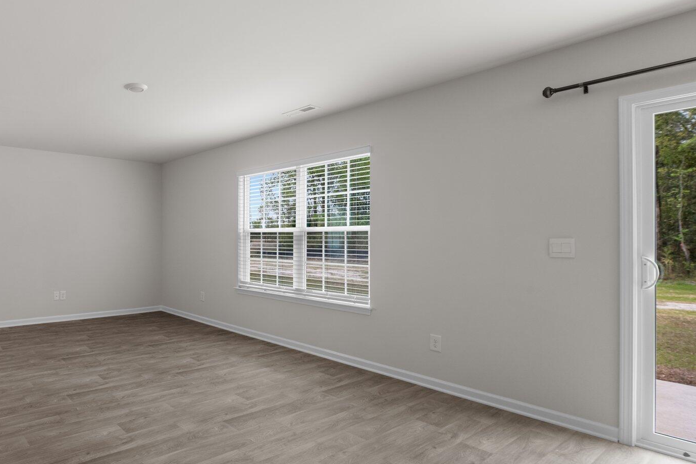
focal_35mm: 21
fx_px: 406
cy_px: 237
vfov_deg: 59.5
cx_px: 177
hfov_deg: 75.5
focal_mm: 14
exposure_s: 1/13
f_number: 9
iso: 400
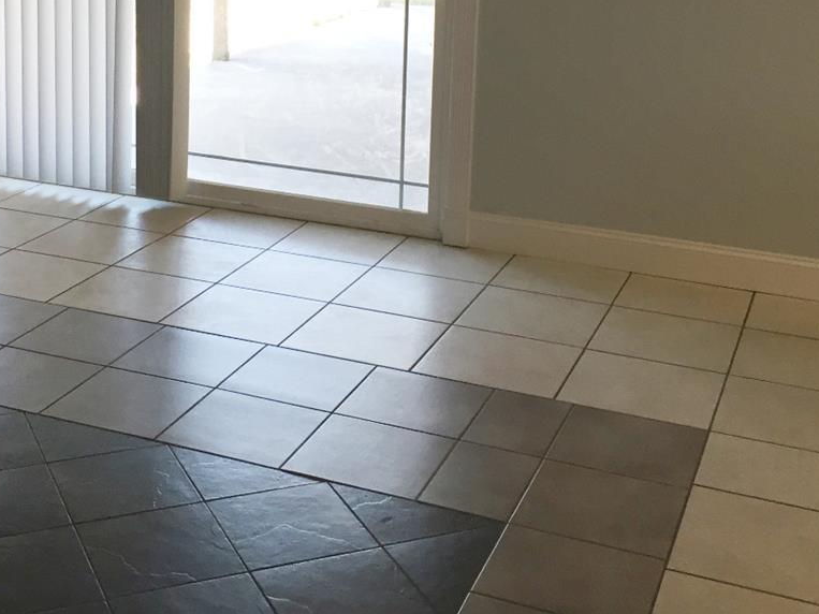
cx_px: 263
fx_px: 1348
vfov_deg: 24.7
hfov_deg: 33.4
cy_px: 33
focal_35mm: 57
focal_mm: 4.15
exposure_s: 1/30
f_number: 2.2
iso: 32
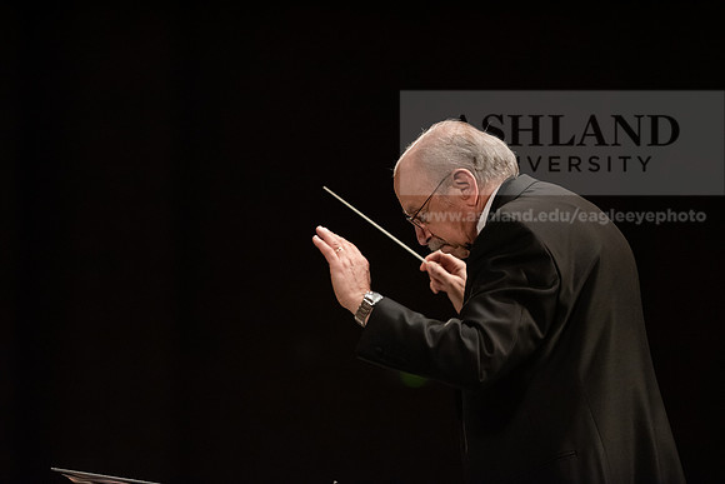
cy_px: 242
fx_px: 6043
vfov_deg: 4.6
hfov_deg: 6.9
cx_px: 362
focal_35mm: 300
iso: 4000
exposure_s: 1/320
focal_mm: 300
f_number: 2.8
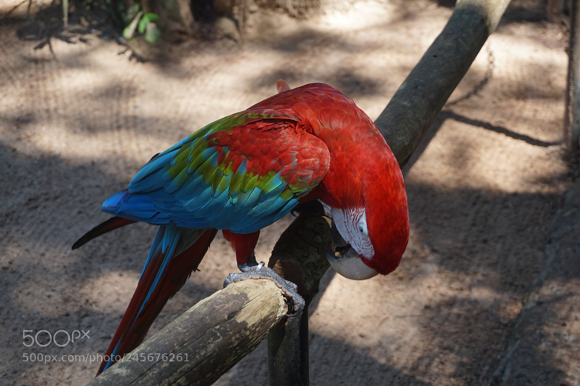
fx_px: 1087
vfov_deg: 20.1
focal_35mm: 68
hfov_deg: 29.9
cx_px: 290
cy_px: 193
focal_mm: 45
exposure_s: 1/160
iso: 250
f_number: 5.6
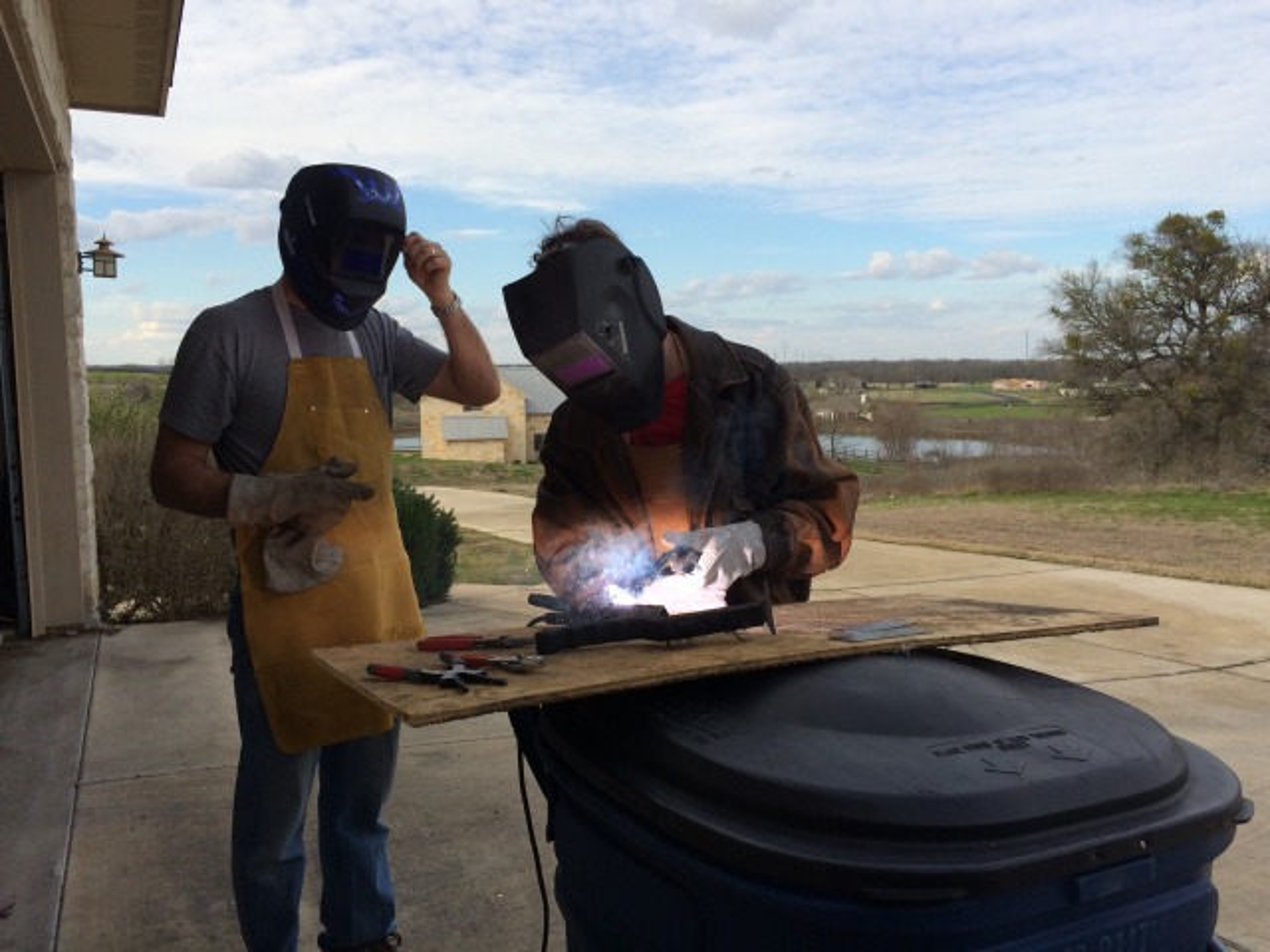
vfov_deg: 48.2
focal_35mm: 29
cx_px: 635
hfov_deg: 61.7
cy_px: 476
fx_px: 1064
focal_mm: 4.15
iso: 32
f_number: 2.2
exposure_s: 1/1080
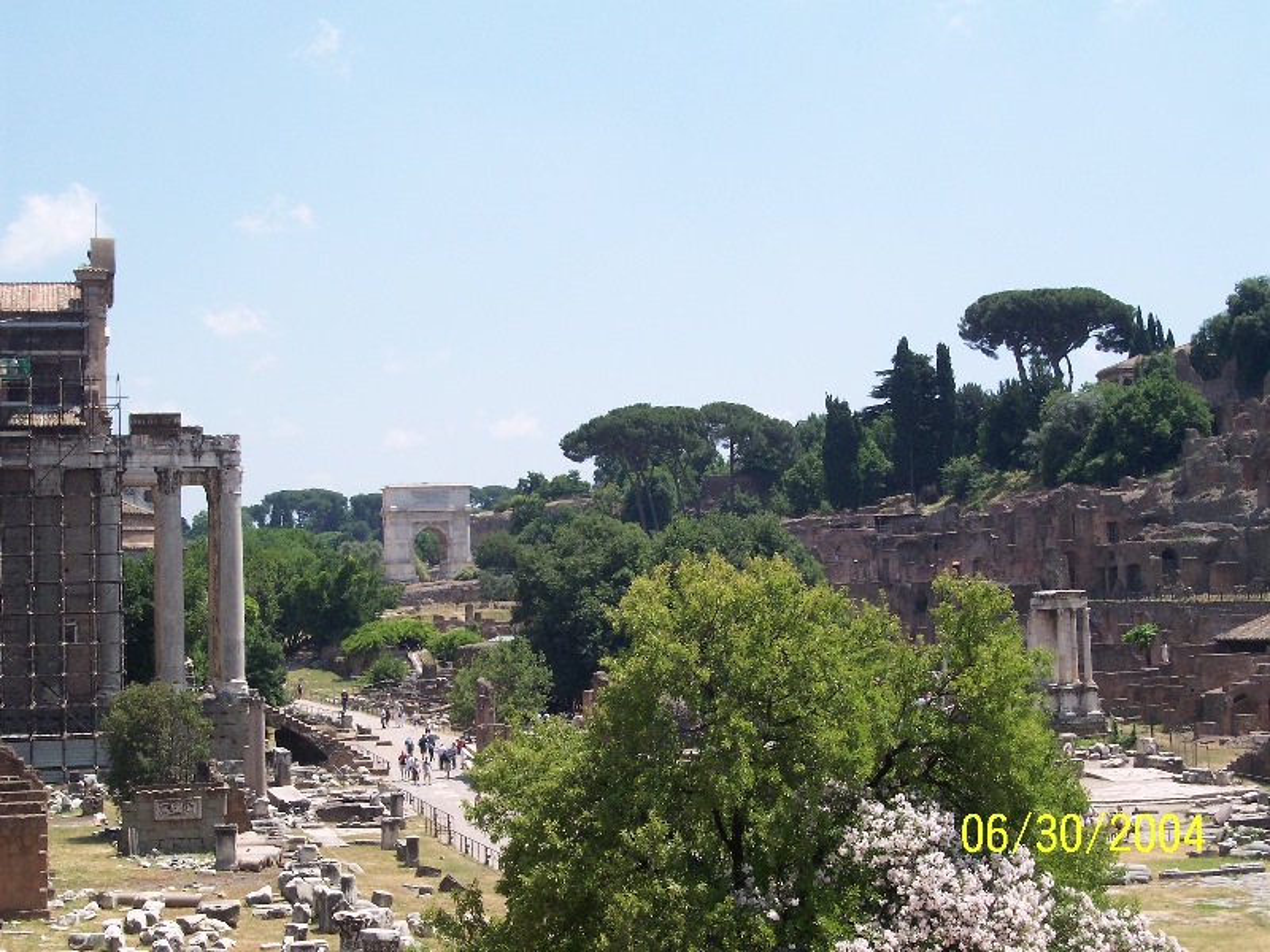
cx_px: 635
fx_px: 2311
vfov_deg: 23.3
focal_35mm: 63
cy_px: 476
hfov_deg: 30.7
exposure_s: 1/350
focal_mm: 13.3
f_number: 5.6
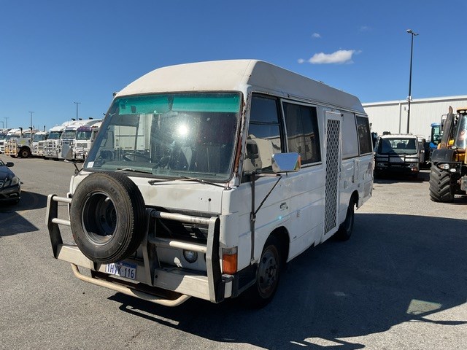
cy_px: 175
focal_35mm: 29
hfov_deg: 61.7
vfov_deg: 48.2
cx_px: 234
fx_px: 391
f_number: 1.8
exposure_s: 1/2320
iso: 16
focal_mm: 3
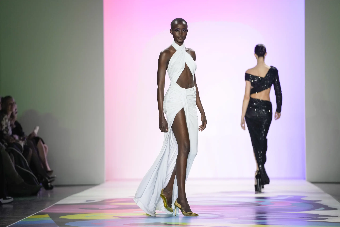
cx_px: 170
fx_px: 1691
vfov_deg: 7.7
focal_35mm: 179
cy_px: 114
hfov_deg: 11.5
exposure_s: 1/1000
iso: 1600
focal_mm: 179
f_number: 2.8
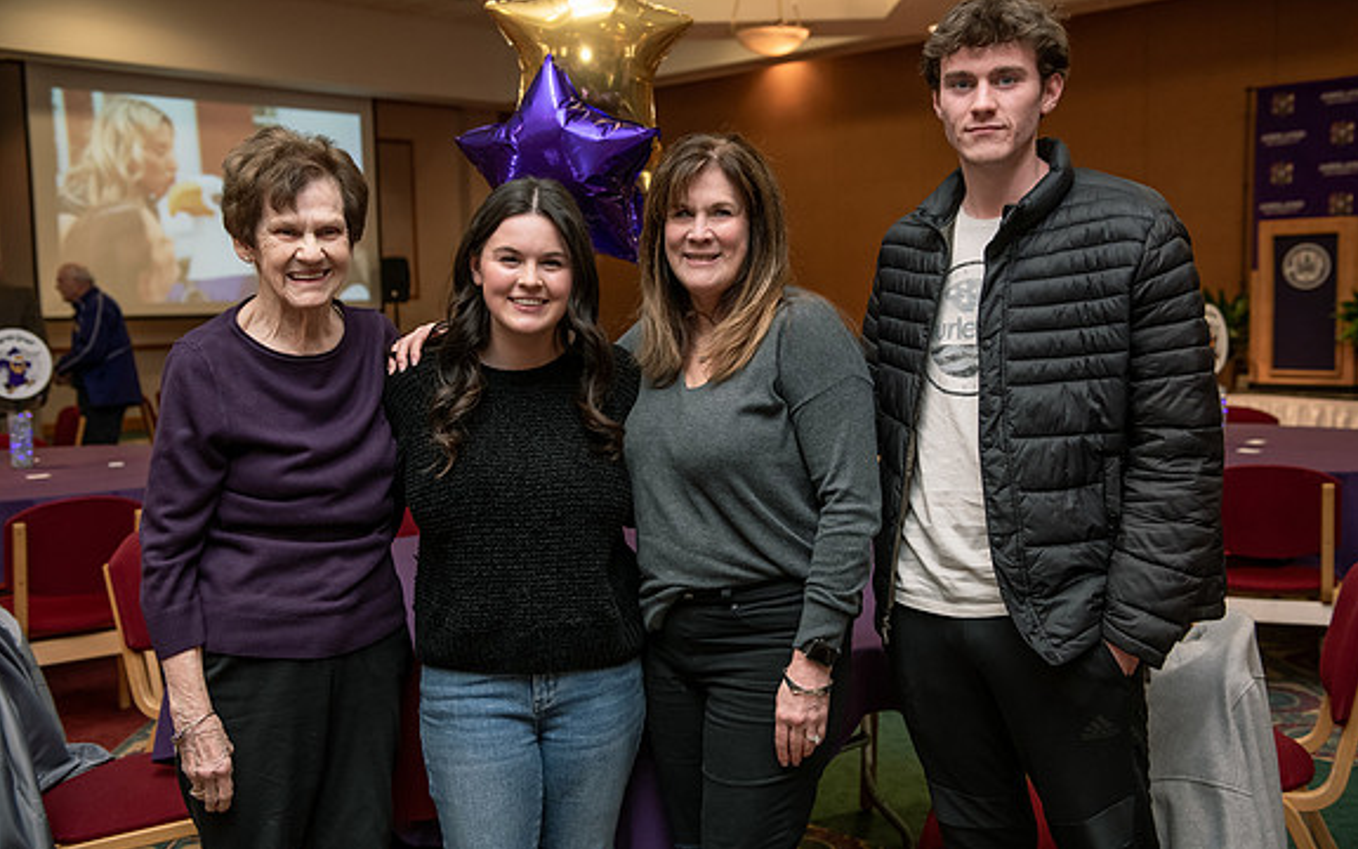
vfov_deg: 32.8
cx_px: 679
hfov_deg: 50.4
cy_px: 416
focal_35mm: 39
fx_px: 1443
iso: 1600
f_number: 3.5
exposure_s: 1/160
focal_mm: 38
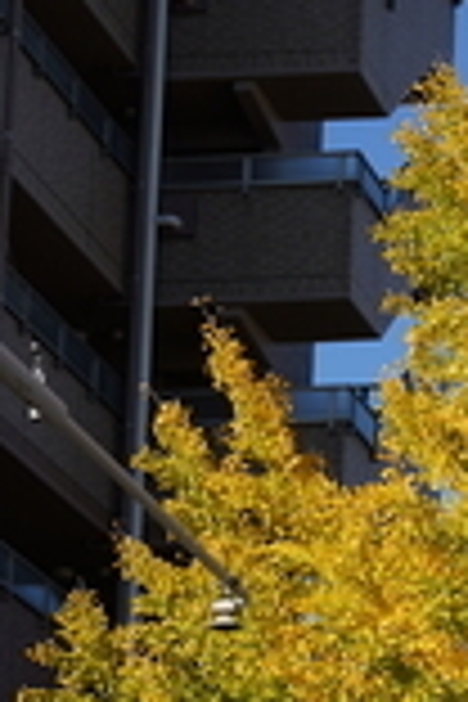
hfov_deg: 7.1
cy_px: 670
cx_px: 896
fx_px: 3666
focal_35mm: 188
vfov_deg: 10.9
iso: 100
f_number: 8
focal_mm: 49
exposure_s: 1/320
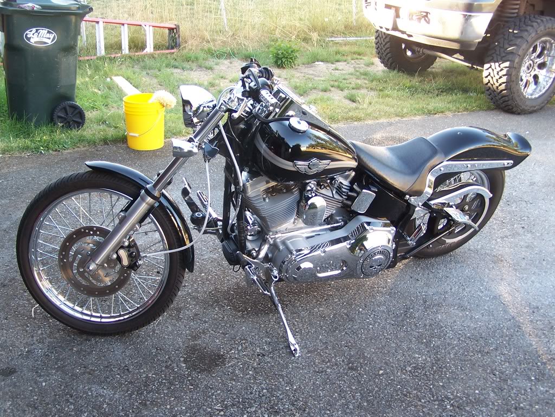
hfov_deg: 43.9
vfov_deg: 33.6
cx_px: 278
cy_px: 208
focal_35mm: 43
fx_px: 689
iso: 80
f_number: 2.9
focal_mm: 7.1
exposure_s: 1/30
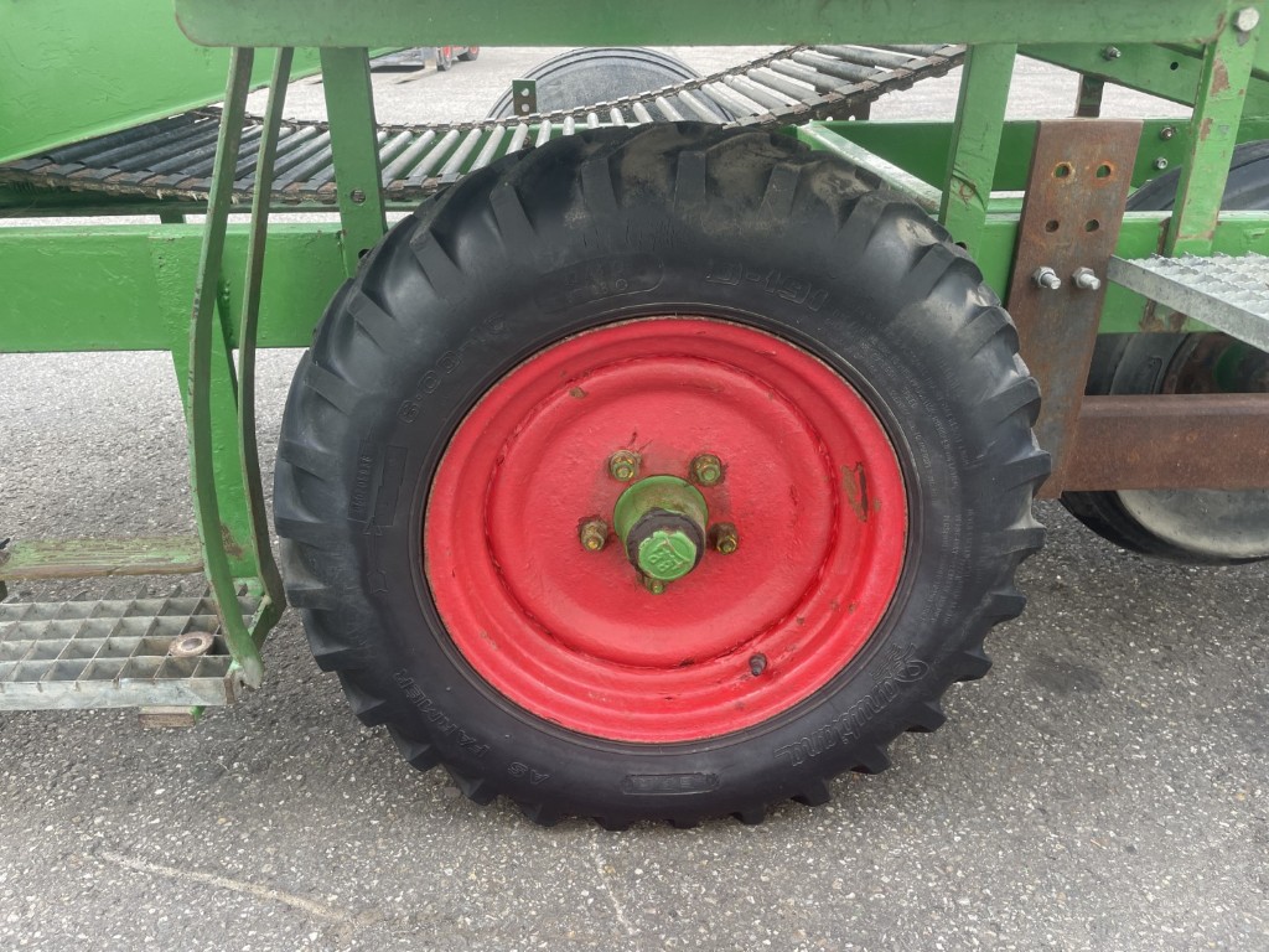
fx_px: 953
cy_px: 476
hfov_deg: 67.3
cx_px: 634
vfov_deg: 53.1
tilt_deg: -25.8
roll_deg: +0.3
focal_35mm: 26
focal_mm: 4.2
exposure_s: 1/121
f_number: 1.6
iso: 40
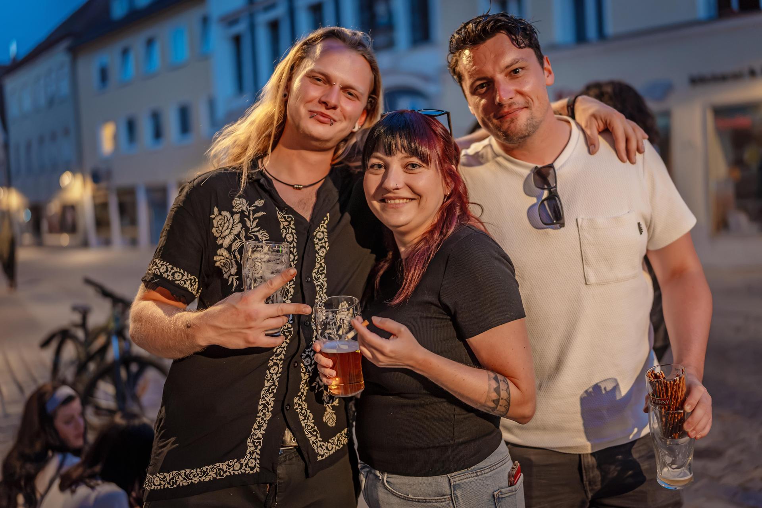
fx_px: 741
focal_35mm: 35
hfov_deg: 54.4
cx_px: 381
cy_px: 254
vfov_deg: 37.9
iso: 4000
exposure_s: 1/250
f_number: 1.2
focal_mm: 35
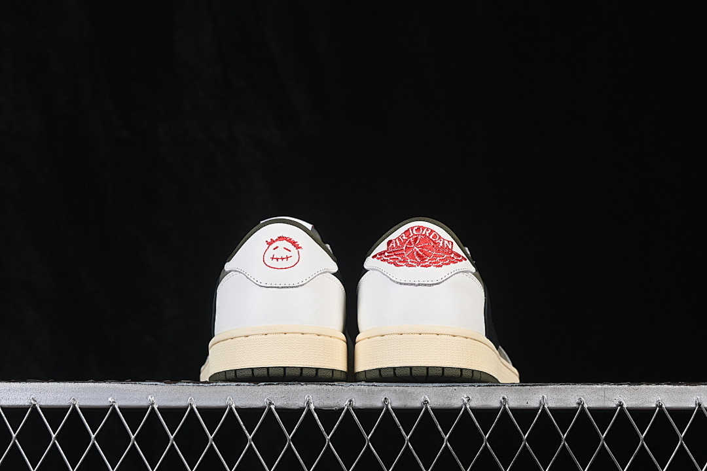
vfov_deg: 18.2
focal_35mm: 75
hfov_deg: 27.0
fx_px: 1473
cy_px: 236
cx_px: 354
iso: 160
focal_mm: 50
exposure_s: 1/80
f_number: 8
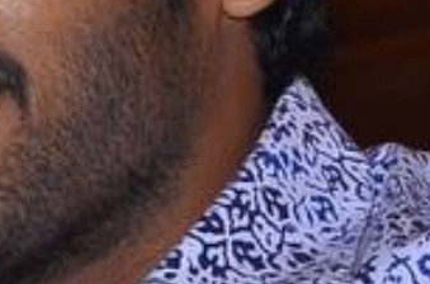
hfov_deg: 2.0
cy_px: 377
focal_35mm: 1052
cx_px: -135
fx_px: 12535
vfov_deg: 1.3
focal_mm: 105
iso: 800
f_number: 10
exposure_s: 1/125
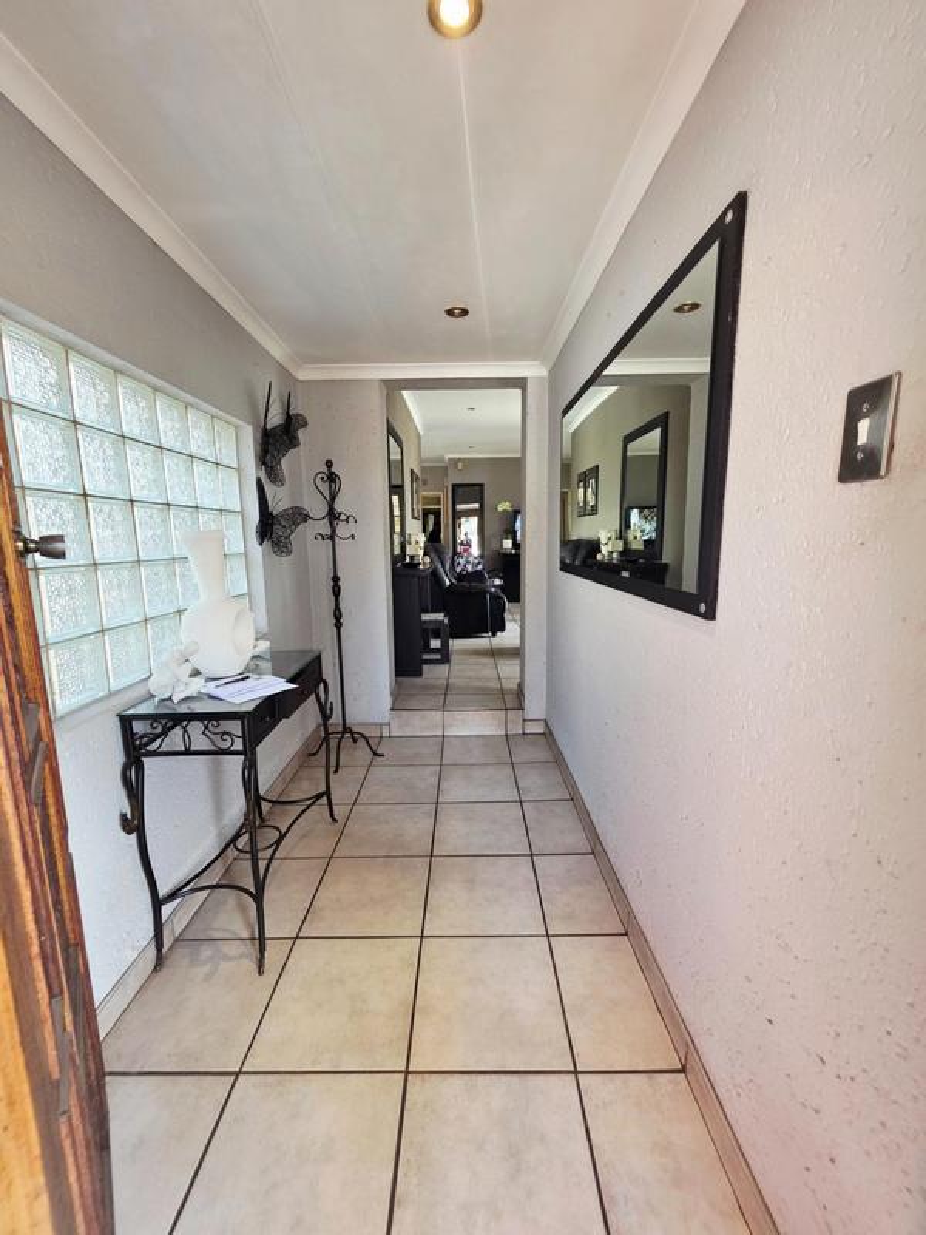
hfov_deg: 89.9
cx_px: 463
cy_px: 618
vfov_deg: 106.2
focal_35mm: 13
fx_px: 464
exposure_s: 1/101
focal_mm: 2.2
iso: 125
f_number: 1.9
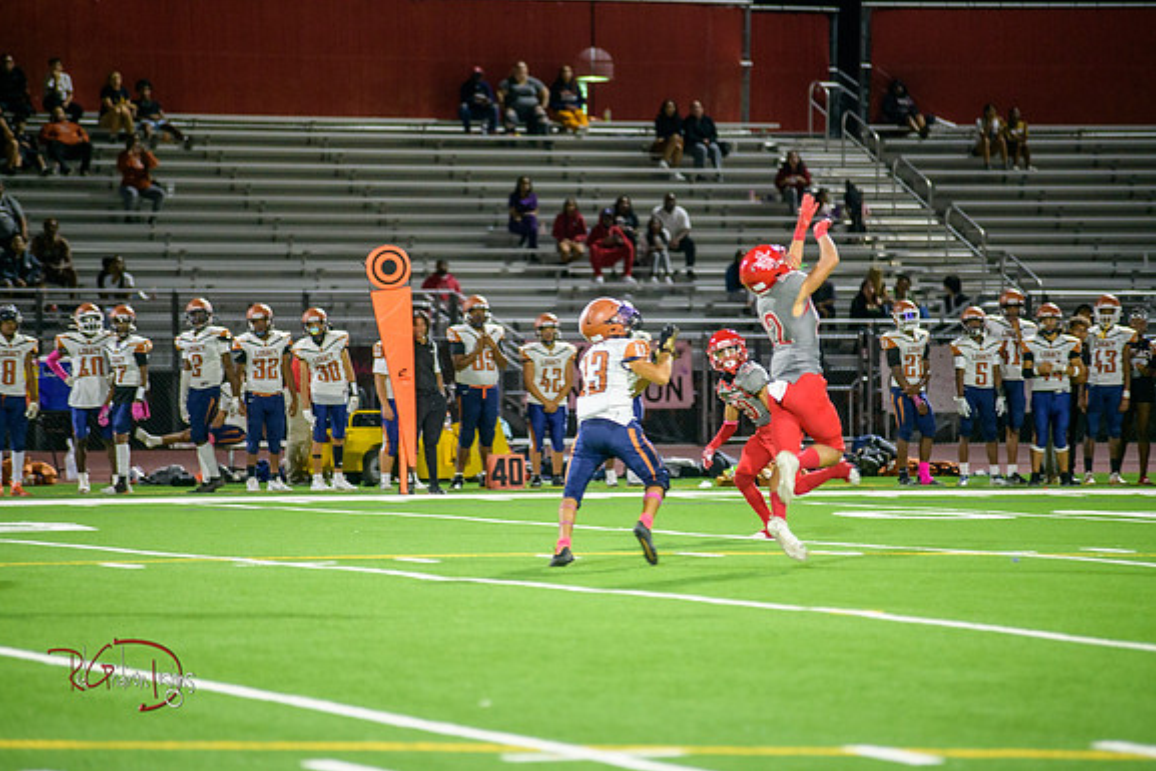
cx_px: 577
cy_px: 386
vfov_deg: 6.8
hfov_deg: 10.2
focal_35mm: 201
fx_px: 6456
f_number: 2.8
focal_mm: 200
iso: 1600
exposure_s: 1/250
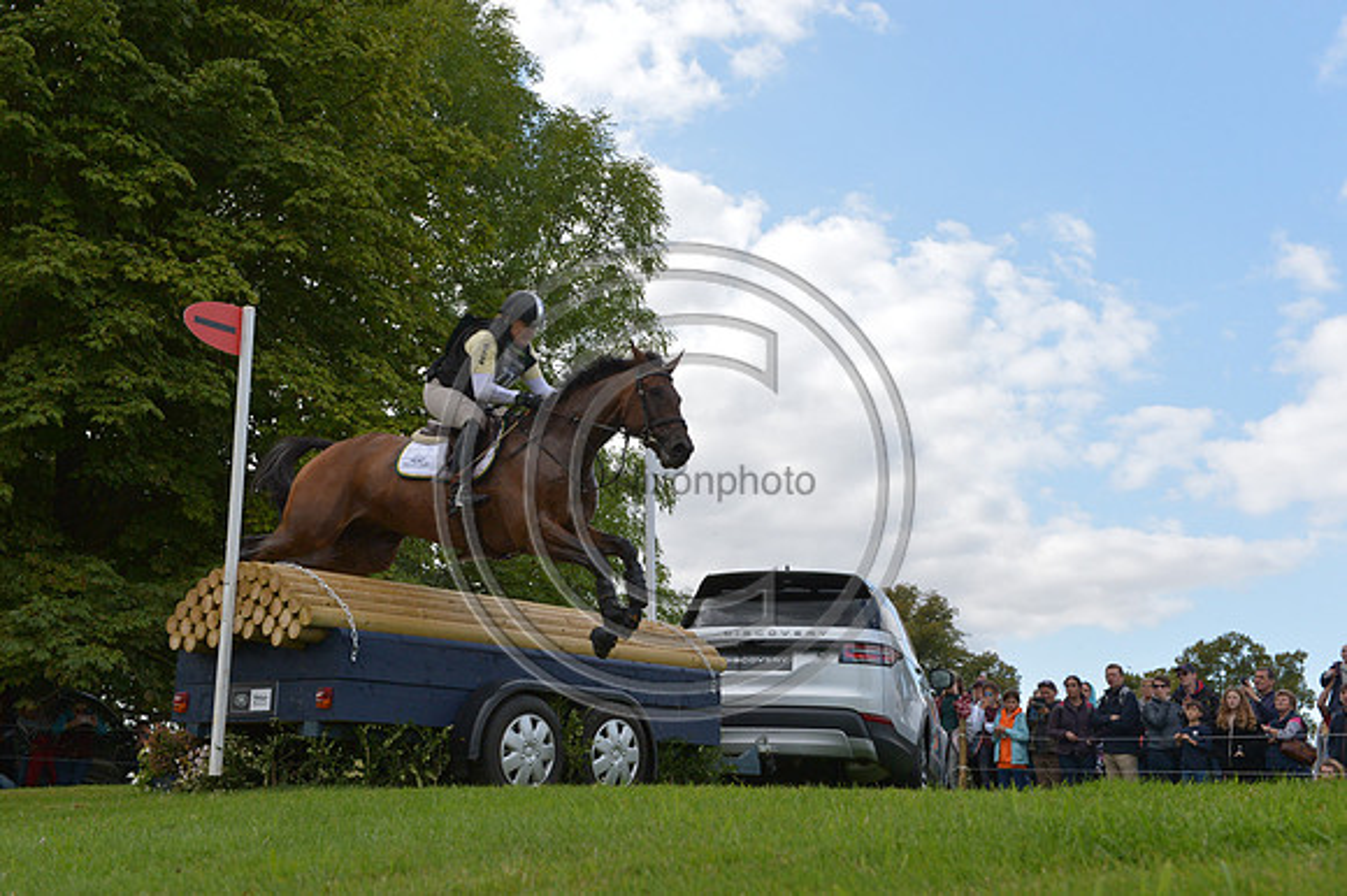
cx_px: 674
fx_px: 1870
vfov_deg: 27.0
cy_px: 448
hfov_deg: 39.6
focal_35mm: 50
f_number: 11
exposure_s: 1/1600
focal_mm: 50
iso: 2000
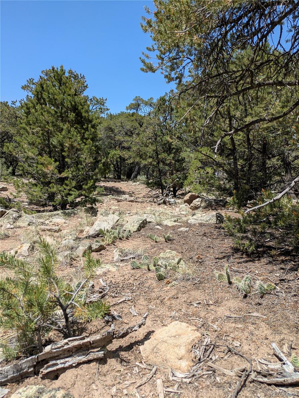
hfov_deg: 54.9
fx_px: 288
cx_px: 150
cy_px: 199
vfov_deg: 69.4
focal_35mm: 25
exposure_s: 1/2028
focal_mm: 5.43
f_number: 1.89
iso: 43
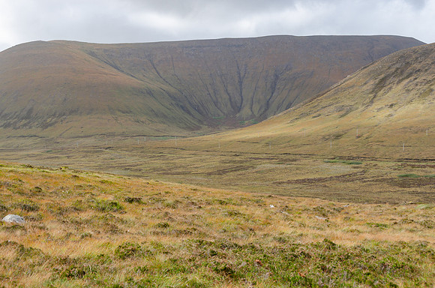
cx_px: 218
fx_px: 488
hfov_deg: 48.0
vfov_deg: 32.9
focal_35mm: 40
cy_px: 144
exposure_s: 1/125
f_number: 7.1
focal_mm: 27
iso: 100
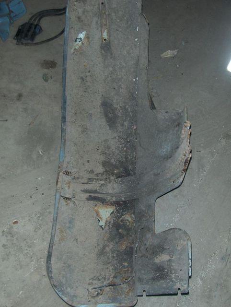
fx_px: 364
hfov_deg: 35.2
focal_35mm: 41
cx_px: 116
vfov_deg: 45.7
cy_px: 154
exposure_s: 1/60
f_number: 3.5
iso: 100
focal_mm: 6.5
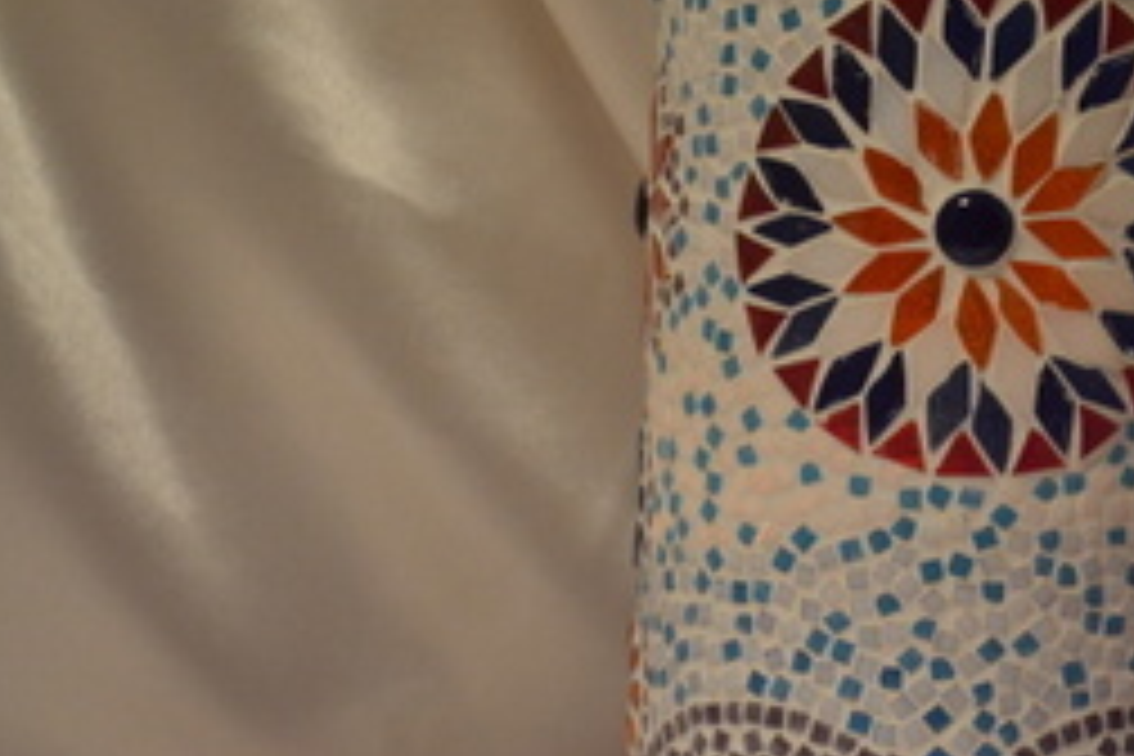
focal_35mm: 157
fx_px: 4944
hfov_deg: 13.0
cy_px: 234
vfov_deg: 8.7
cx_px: 981
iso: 2200
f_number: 5.6
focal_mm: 55
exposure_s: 1/15
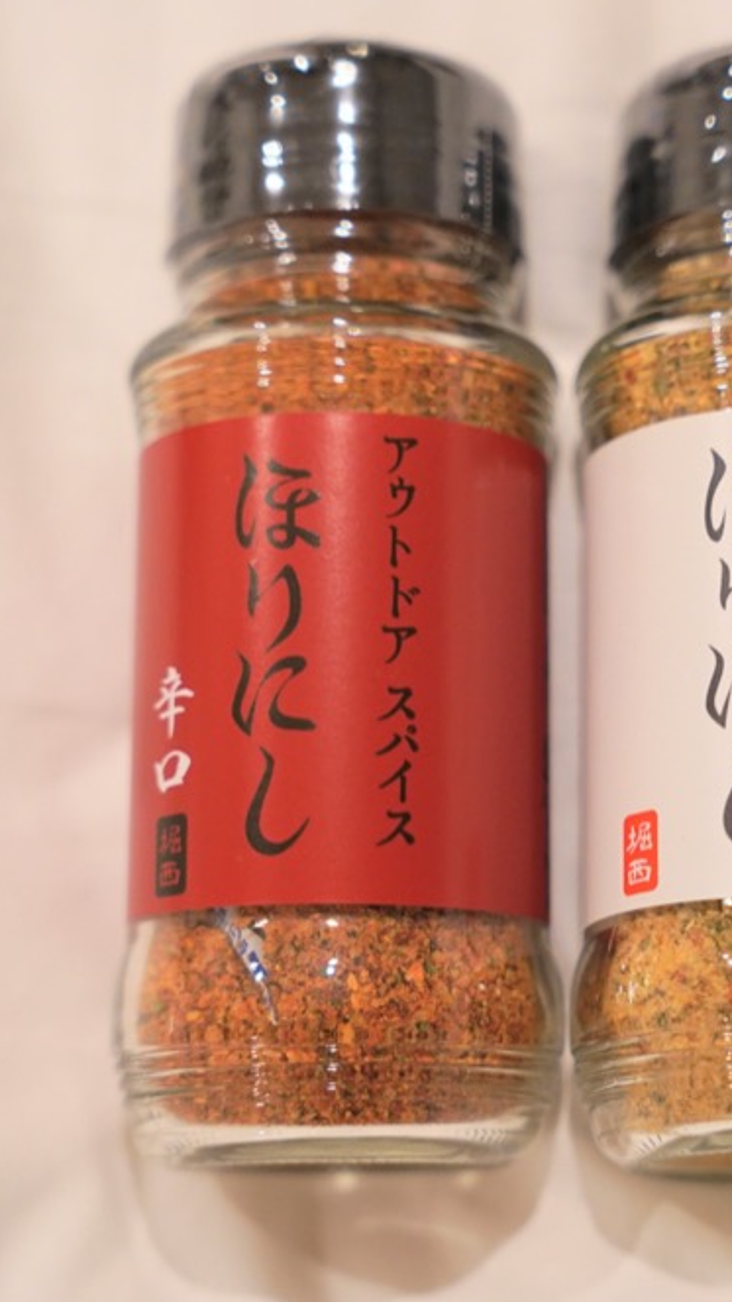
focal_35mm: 91
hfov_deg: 13.2
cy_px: 652
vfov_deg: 23.4
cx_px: 595
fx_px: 3138
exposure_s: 1/160
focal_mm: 57.6
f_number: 3.5
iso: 1600
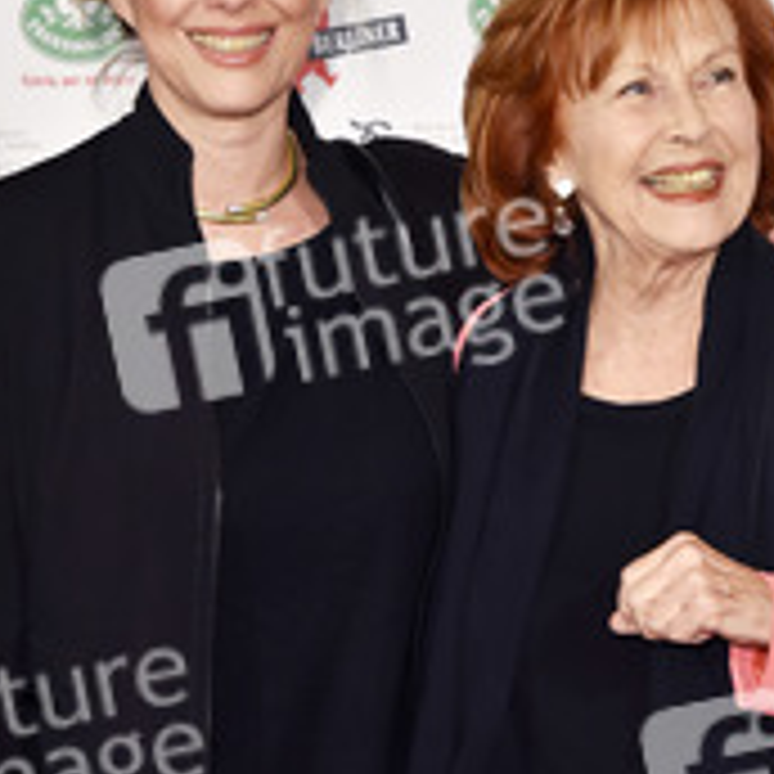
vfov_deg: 12.6
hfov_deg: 12.6
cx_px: 464
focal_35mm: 138
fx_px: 3491
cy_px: 531
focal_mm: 70
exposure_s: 1/160
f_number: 6.3
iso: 2500
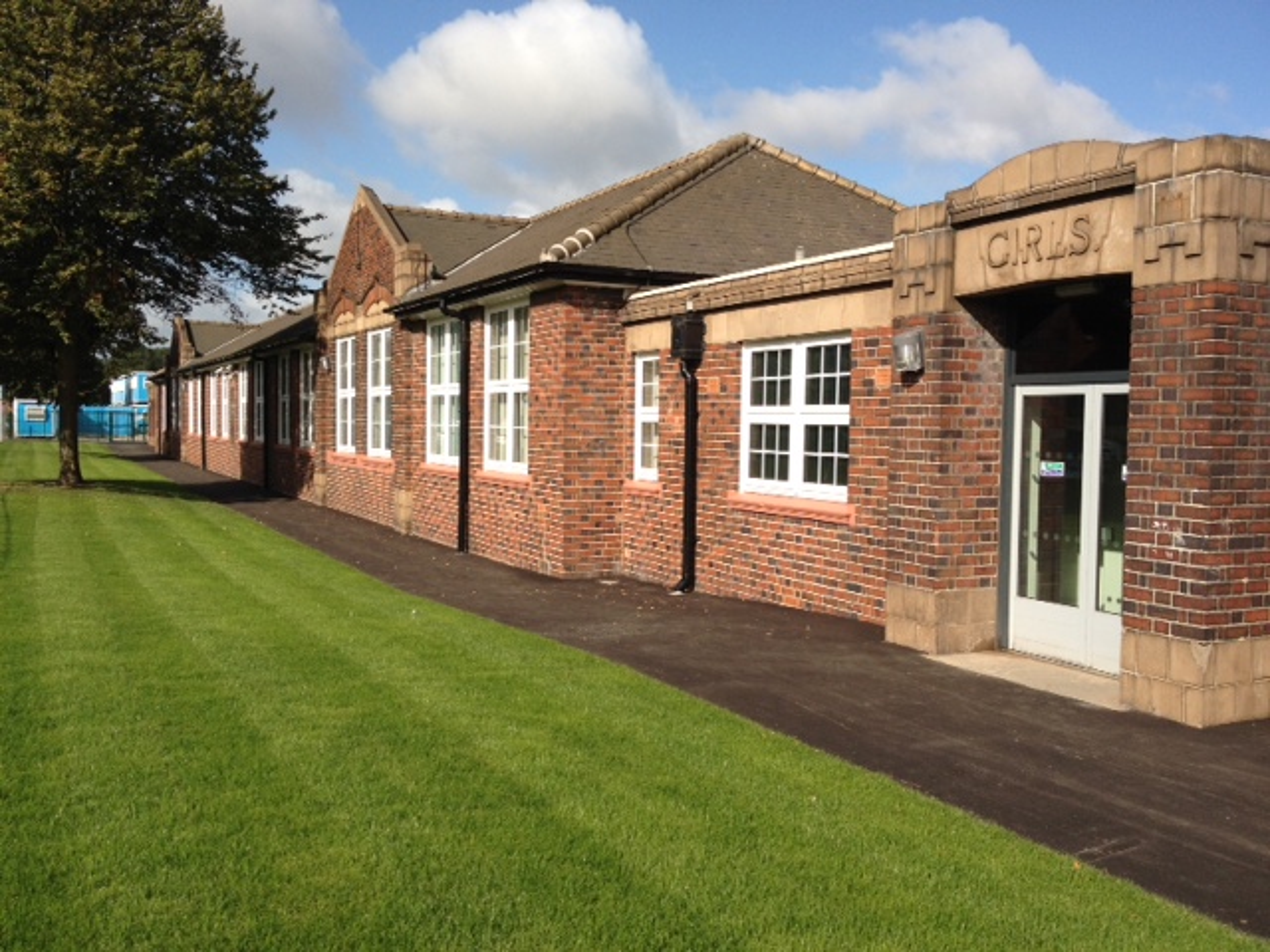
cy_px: 476
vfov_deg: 40.7
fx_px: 1284
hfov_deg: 52.6
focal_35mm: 35
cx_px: 635
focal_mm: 4.28
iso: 64
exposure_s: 1/1623
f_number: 2.4
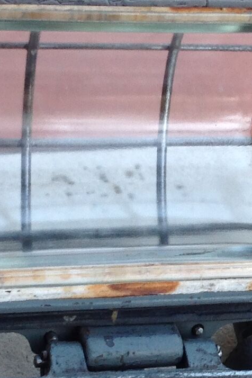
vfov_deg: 15.3
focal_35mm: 132
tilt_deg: -58.1
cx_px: 132
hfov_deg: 10.4
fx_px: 1386
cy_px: 358
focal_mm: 4.28
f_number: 2.4
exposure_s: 1/60
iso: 50
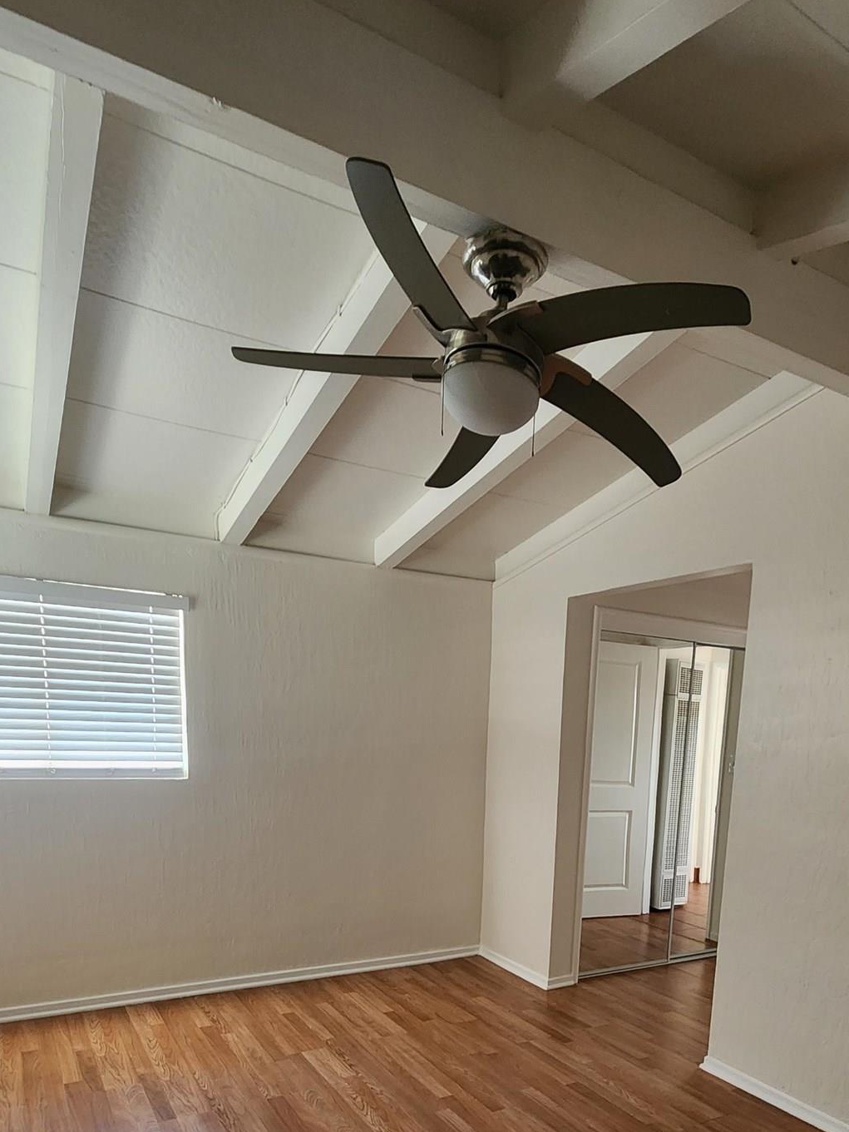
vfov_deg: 70.9
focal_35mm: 22
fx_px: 719
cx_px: 476
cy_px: 857
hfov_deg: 60.9
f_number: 2.2
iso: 320
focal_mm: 2.2
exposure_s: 1/40
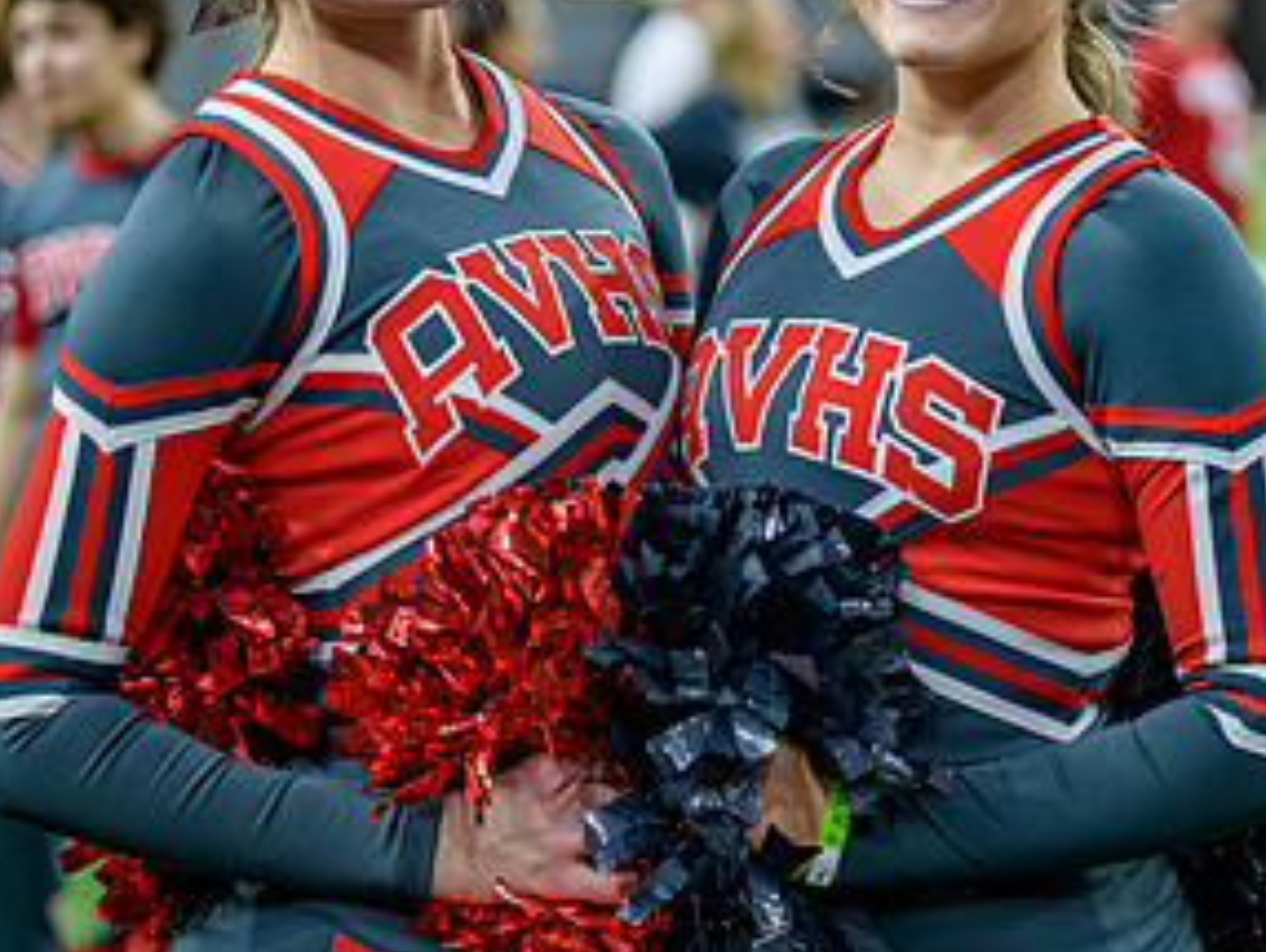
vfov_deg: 10.9
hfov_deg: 14.5
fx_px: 4978
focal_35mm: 136
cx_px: 637
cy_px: 261
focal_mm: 90
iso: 1000
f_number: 2.8
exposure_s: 1/400
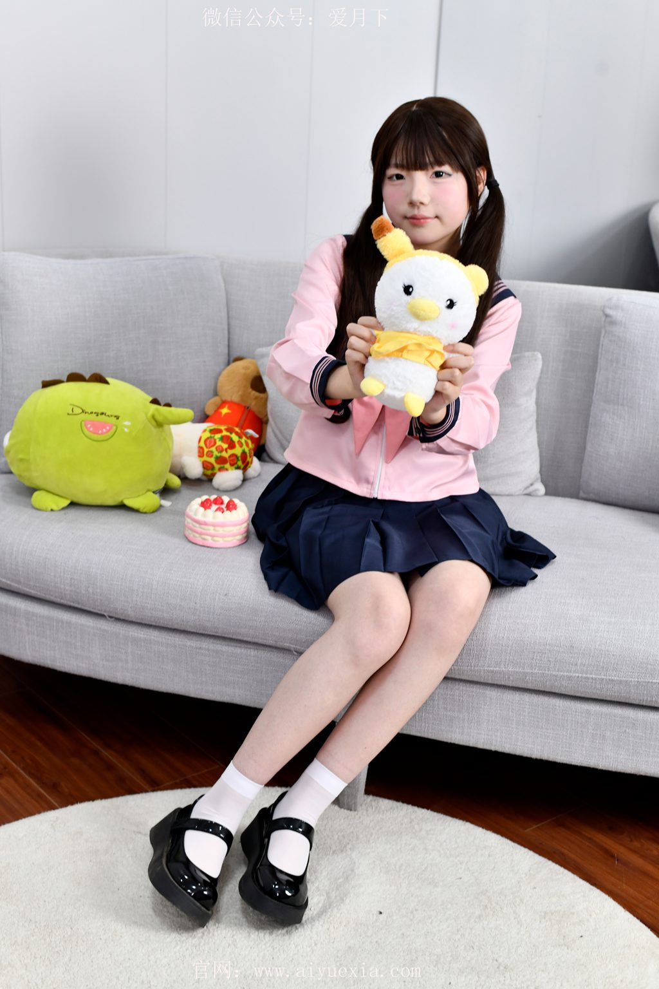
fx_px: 1373
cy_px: 494
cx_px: 330
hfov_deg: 27.0
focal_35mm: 50
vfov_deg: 39.6
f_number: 5
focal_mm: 50
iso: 800
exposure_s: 1/125
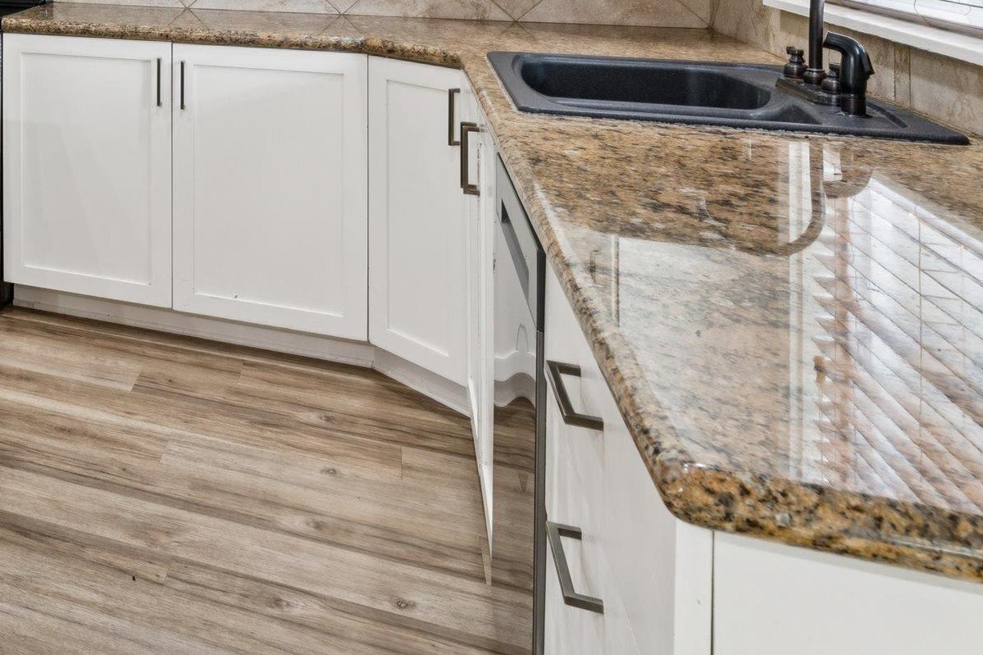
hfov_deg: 35.3
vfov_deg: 28.8
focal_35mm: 41
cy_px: -95
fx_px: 1126
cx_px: -242
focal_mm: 16.1
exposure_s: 1/2.5
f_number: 13
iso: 400
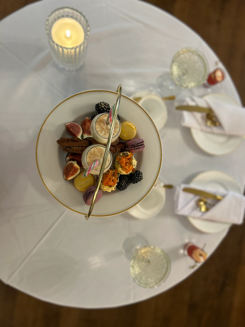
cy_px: 164
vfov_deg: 67.3
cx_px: 122
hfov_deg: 53.1
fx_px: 245
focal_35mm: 26
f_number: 1.5
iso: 200
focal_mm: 5.7
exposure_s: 1/50
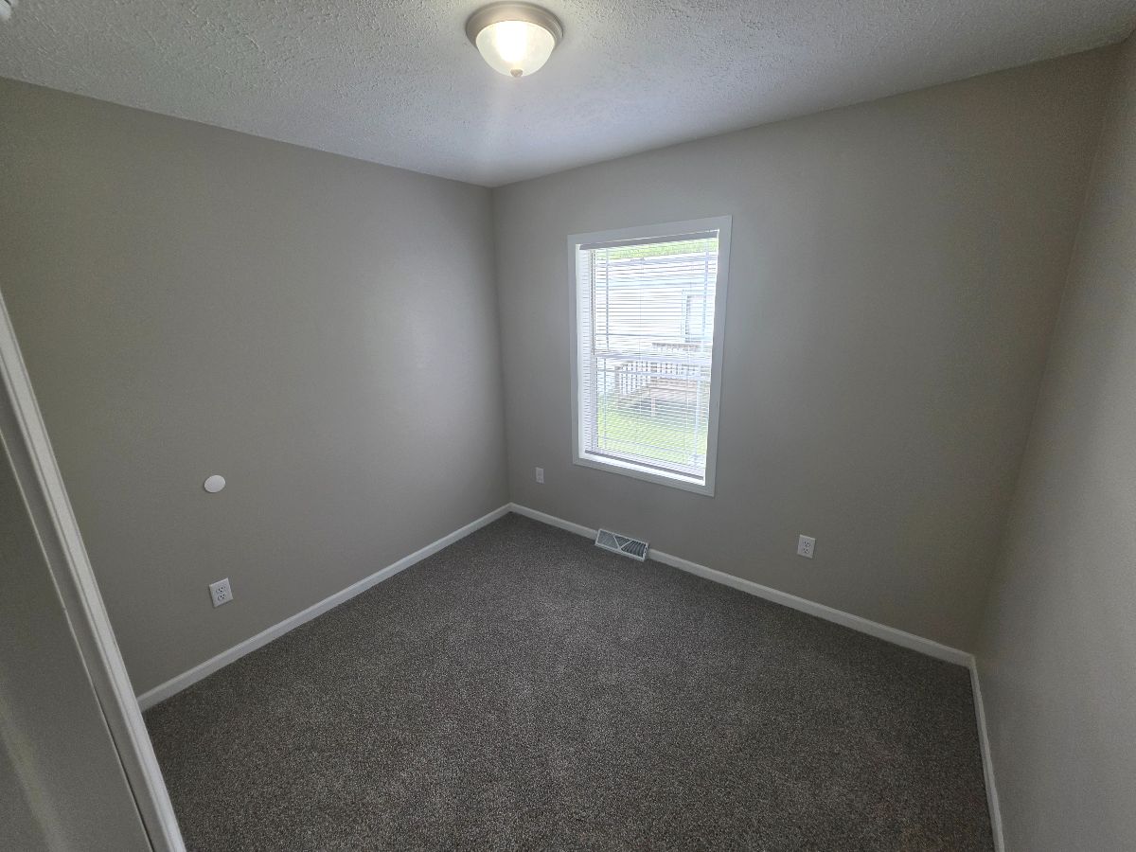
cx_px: 568
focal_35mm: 13
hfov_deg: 106.2
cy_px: 426
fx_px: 427
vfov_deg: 89.9
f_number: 1.9
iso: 64
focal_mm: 2.2
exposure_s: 1/120
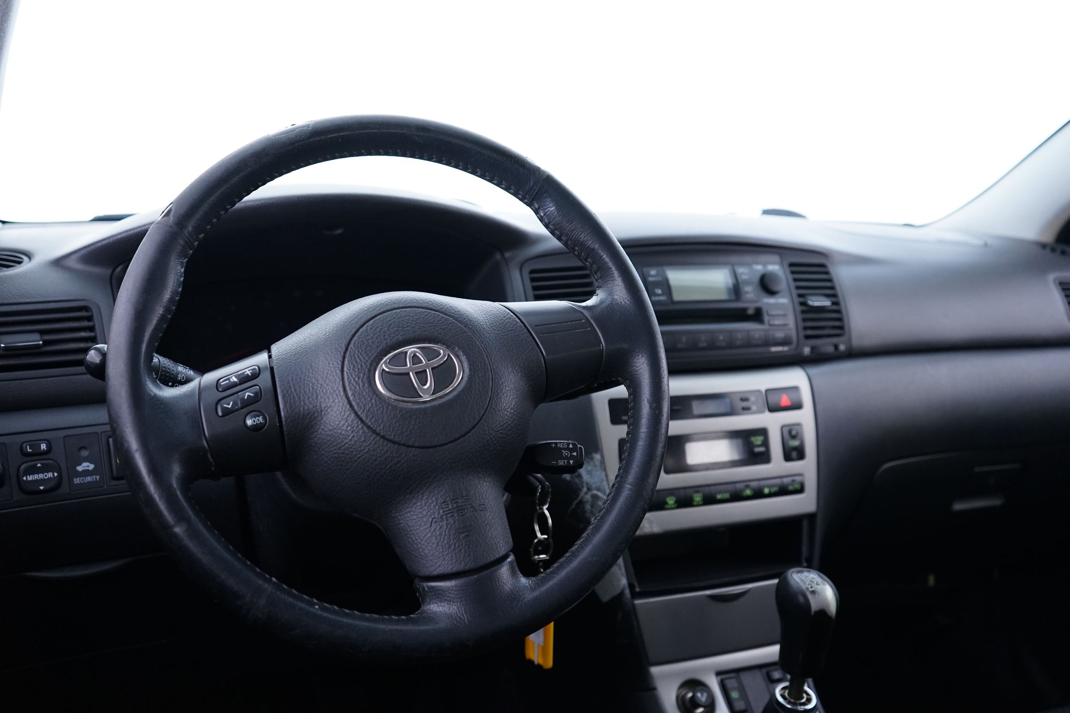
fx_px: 981
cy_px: 356
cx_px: 535
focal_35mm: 33
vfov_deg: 40.0
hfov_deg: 57.2
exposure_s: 1/10
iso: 1250
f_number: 4
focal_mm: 33
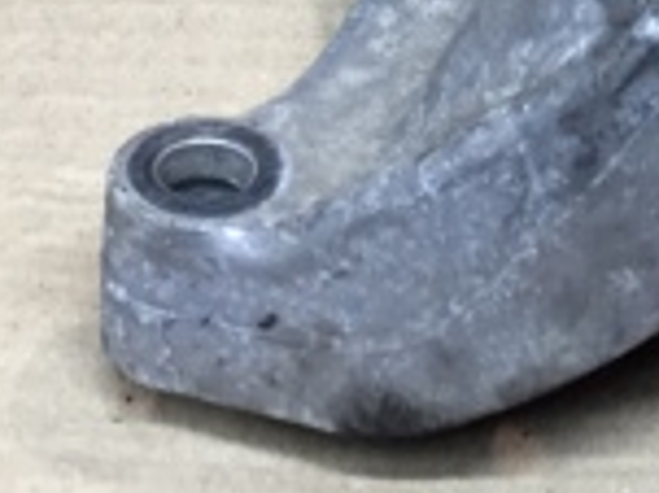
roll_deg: -2.2
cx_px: 580
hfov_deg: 15.9
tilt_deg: -34.3
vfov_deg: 11.2
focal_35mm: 123
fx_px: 2340
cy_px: -410
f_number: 2.2
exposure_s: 1/33
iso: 64
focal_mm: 4.15
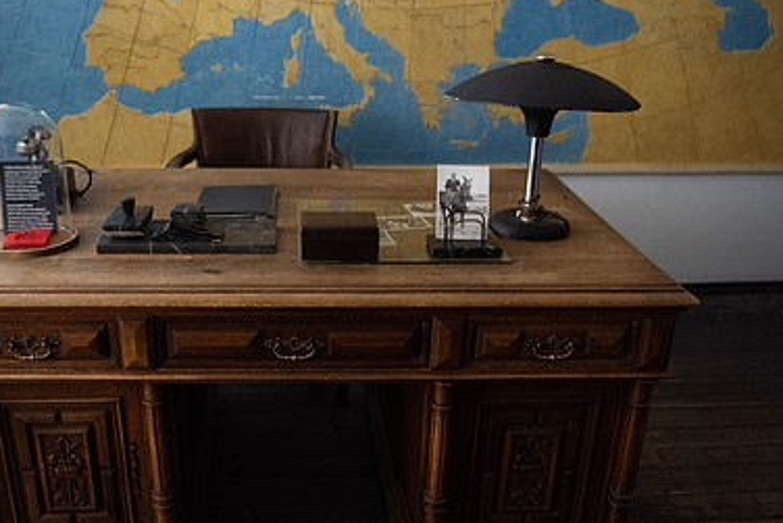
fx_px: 805
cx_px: 312
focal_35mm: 37
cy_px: 291
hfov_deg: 51.5
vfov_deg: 35.9
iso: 3200
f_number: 2.8
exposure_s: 1/250
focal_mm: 24
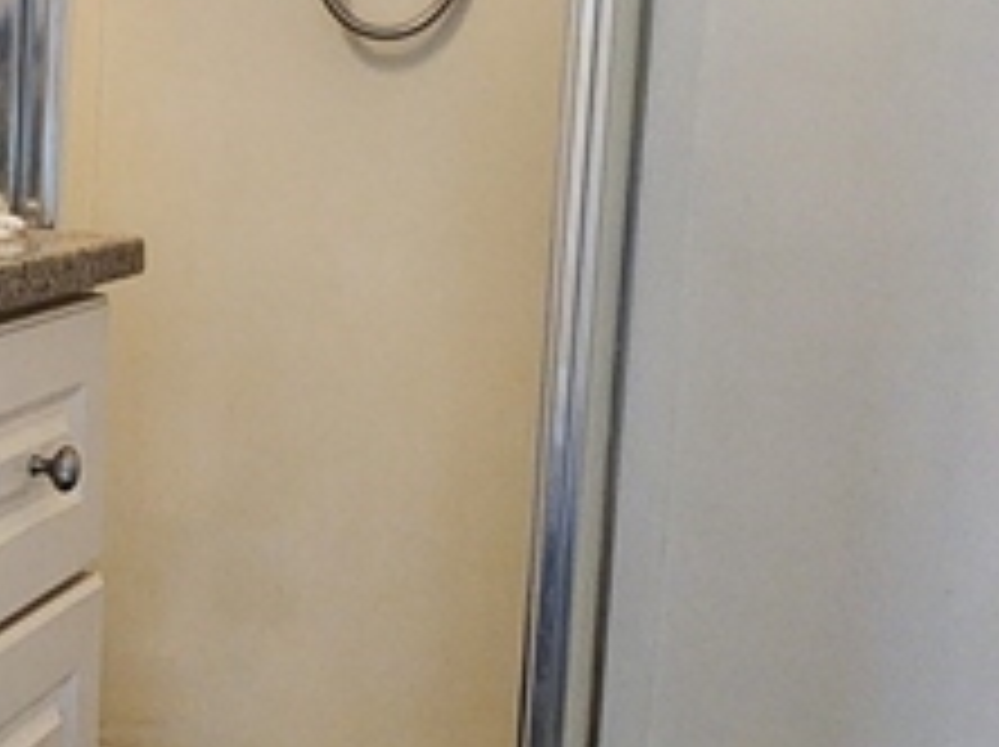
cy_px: 261
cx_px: -333
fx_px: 1730
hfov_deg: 26.7
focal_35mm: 60
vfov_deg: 24.3
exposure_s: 1/40
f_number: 2.2
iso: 400
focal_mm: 2.2
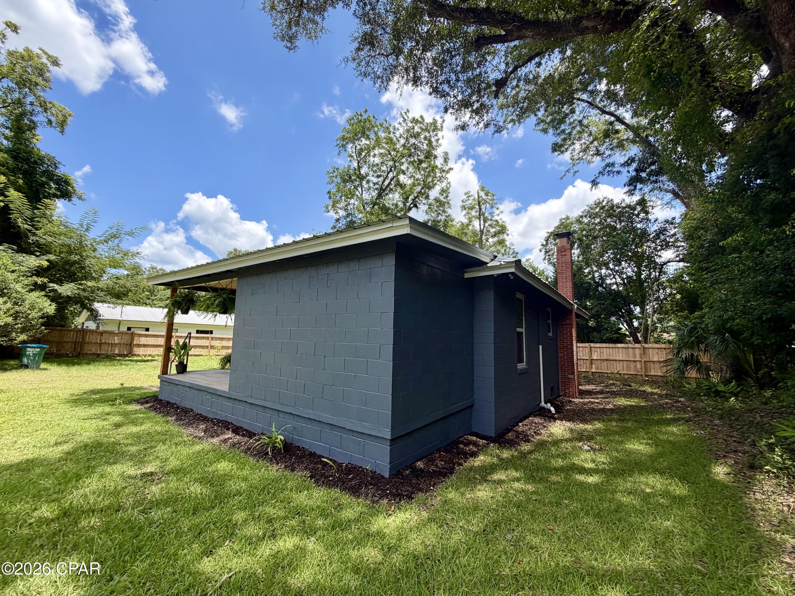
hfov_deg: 102.1
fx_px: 322
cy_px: 298
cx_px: 398
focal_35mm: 14
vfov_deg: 85.7
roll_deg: -1.8
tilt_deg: +8.4
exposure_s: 1/717
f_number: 2.2
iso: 40
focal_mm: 2.22
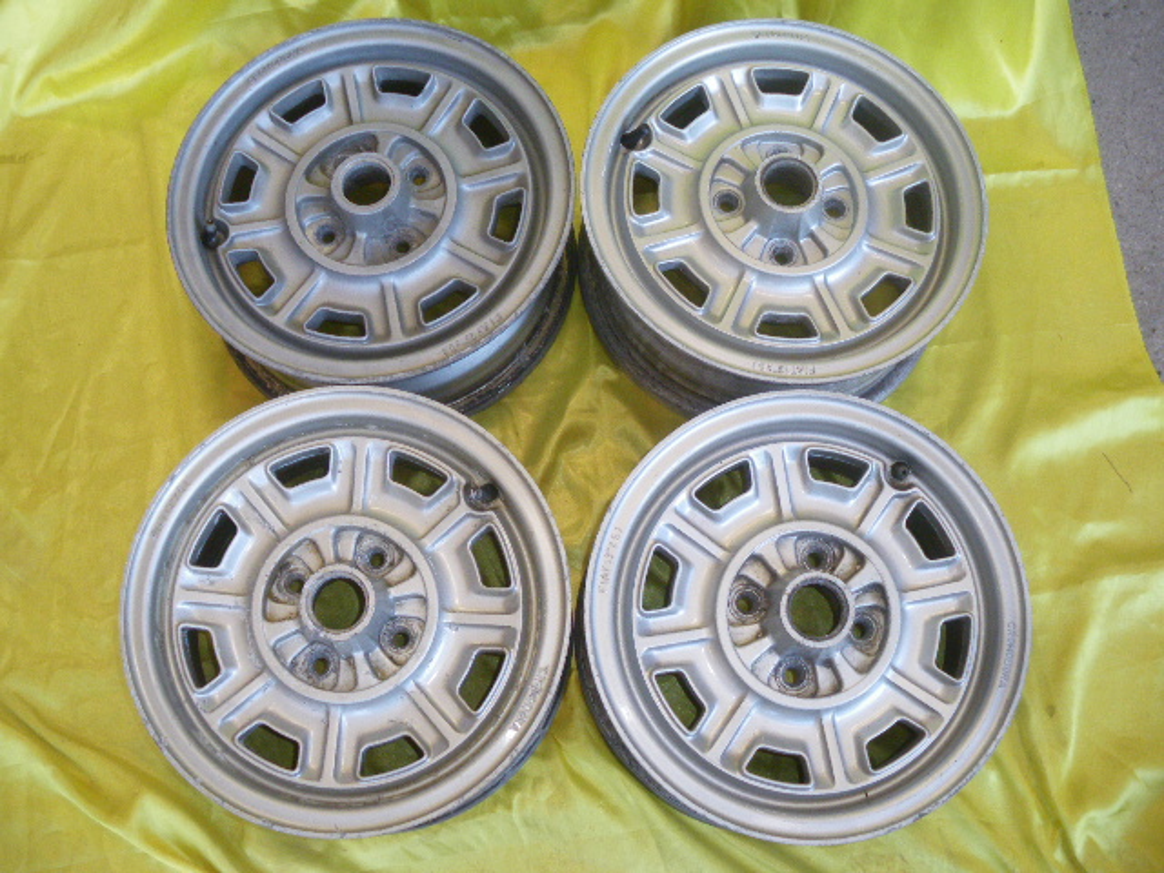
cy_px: 436
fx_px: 1211
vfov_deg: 39.7
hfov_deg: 51.4
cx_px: 582
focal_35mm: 36
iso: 200
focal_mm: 6.3
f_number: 3.5
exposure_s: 1/50
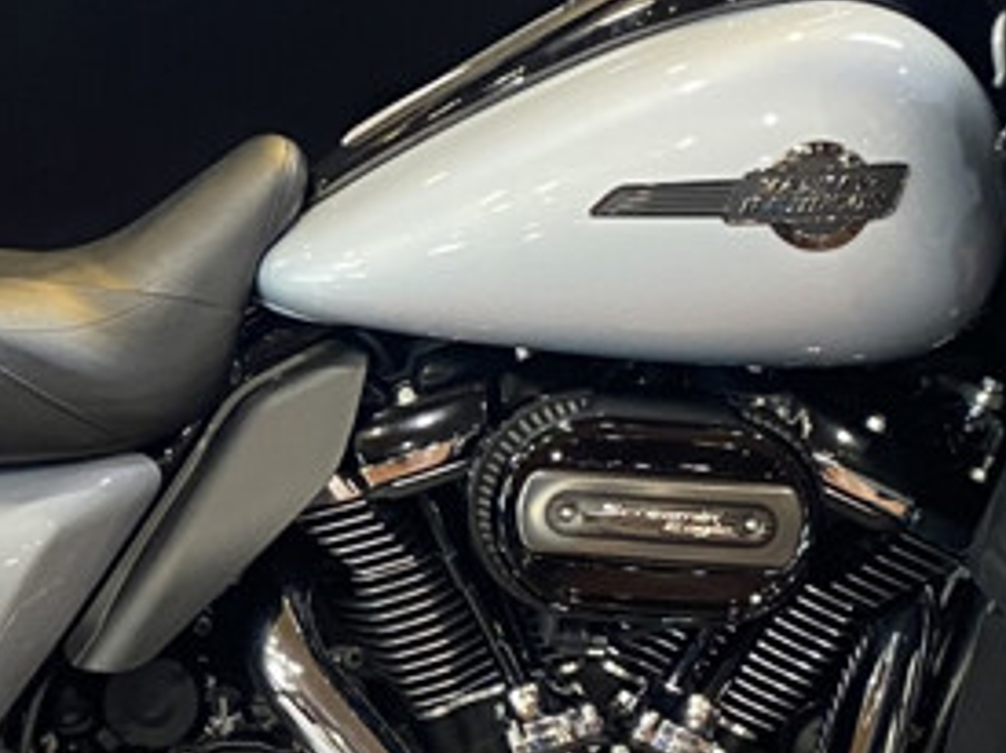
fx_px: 2934
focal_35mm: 101
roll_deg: +0.4
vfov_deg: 14.6
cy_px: 424
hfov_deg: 18.9
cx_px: 9
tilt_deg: -21.0
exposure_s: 1/60
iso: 200
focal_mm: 4.25
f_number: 1.8
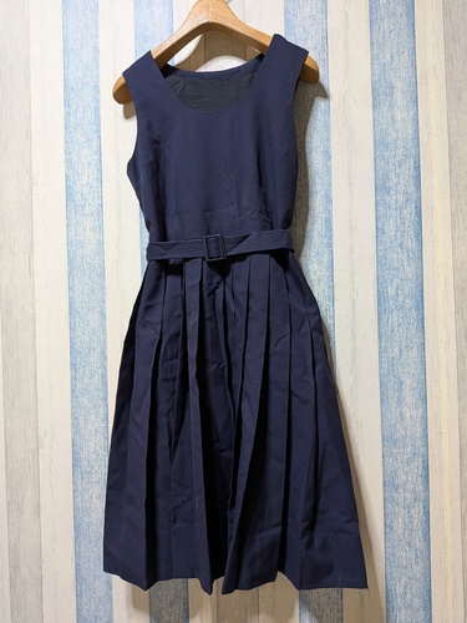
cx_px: 234
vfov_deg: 71.6
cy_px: 312
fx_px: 432
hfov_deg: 56.8
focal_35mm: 24
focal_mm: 4.53
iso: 777
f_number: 1.7
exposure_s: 1/120
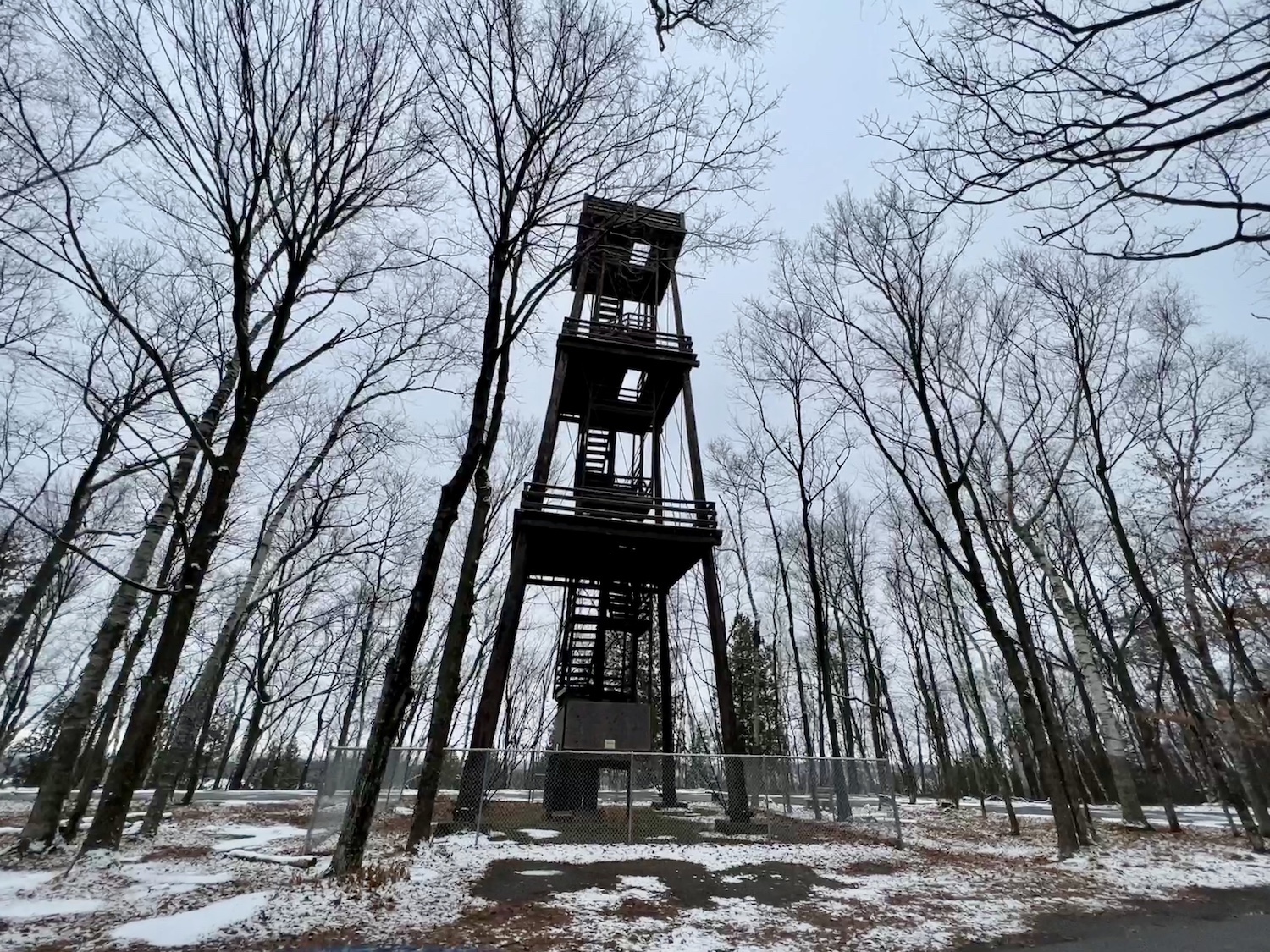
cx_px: 635
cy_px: 476
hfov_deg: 106.2
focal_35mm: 13
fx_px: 477
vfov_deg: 89.9
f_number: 1.8
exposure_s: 1/380
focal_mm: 1.57
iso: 32
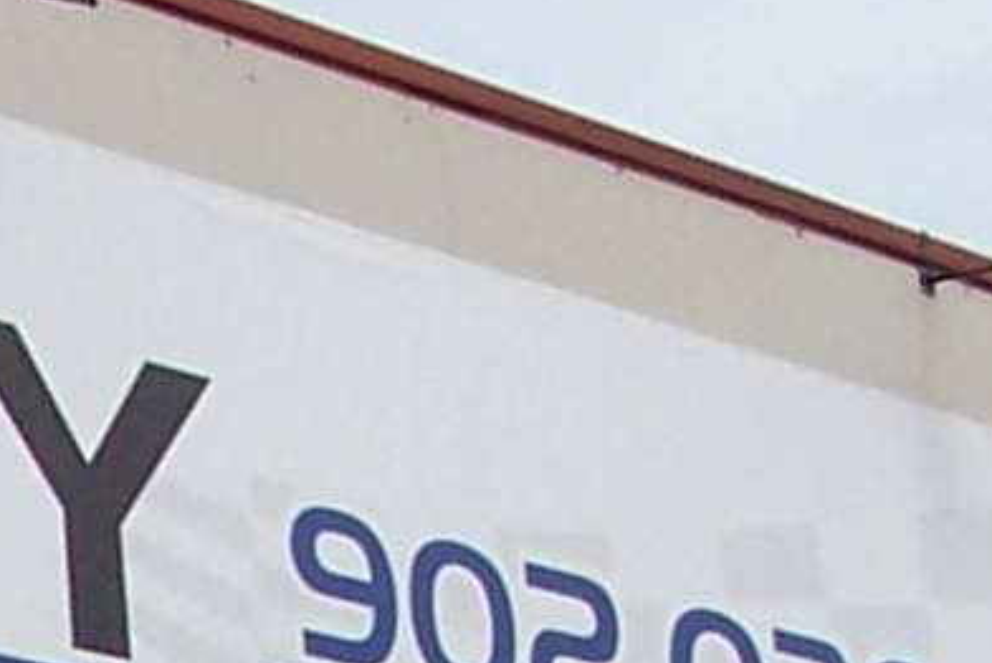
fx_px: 6397
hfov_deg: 8.7
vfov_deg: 5.7
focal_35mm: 232
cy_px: 1683
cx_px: -268
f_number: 4
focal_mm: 6.3
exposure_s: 1/350
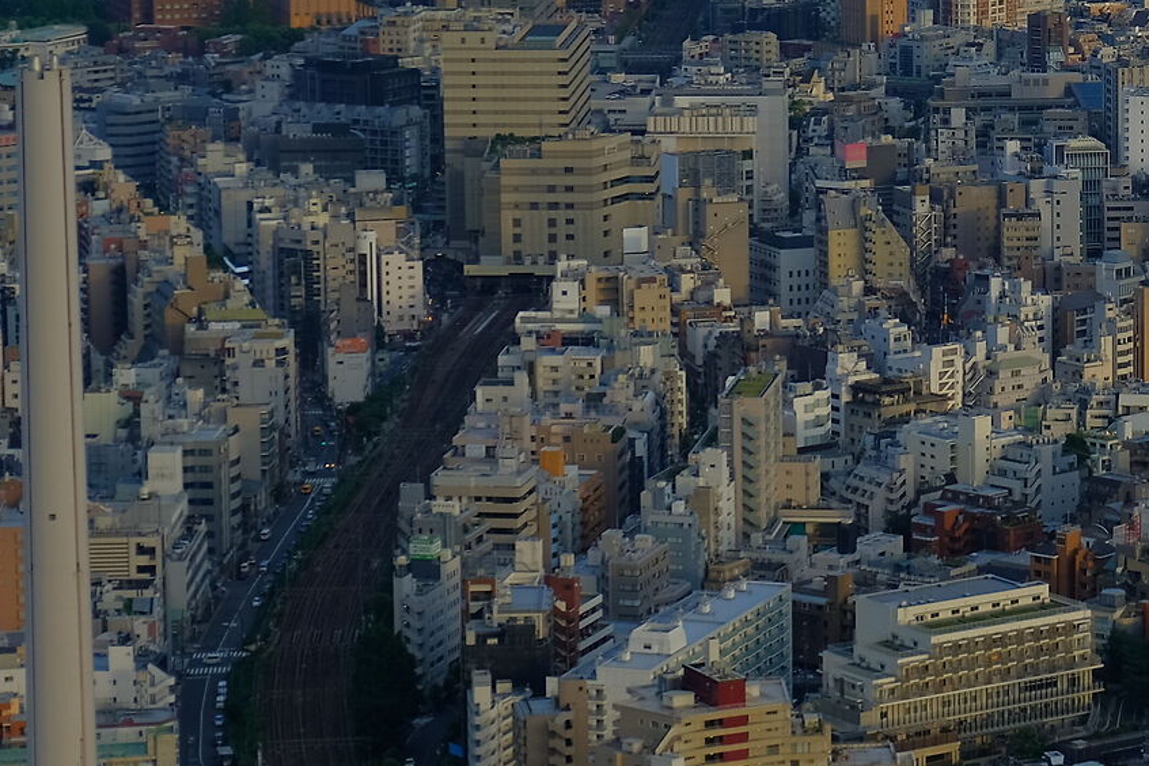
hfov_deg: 14.6
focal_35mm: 139
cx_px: 1095
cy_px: 49
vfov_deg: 9.8
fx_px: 4436
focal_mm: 32.9
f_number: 3.6
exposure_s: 1/400
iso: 100
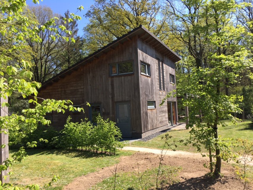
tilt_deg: +3.5
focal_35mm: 29
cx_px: 126
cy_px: 95
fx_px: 212
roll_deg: +2.2
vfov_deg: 48.2
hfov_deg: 61.7
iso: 25
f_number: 2.2
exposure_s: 1/569
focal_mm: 4.15
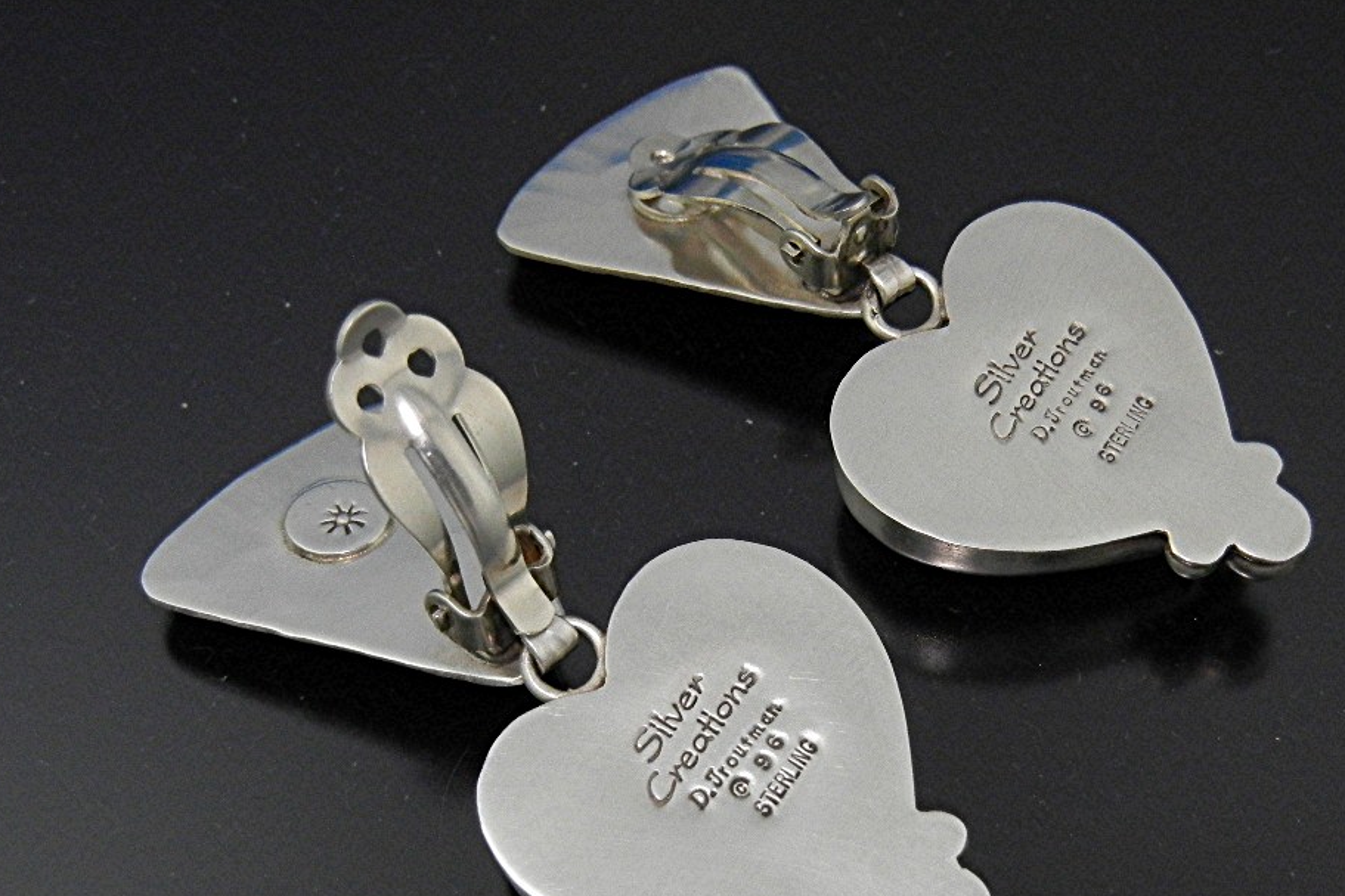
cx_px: 737
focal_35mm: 69
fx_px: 2577
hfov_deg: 29.2
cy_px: 558
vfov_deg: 19.7
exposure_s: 1/30
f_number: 8
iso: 684
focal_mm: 10.6
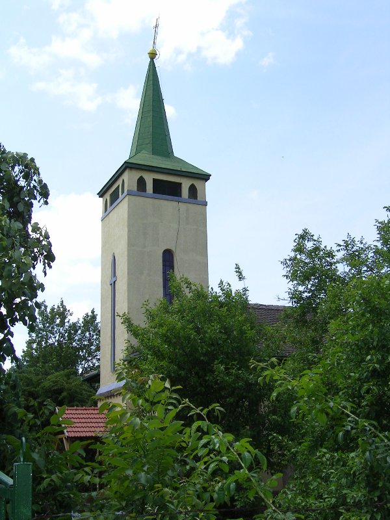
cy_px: 260
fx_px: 616
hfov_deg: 35.1
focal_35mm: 41
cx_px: 195
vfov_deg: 45.8
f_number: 5.4
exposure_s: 1/373
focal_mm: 6.5
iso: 71
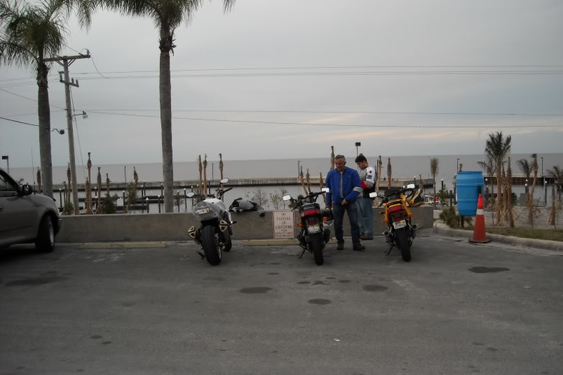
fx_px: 579
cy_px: 171
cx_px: 283
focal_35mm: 37
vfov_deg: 35.9
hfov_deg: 51.9
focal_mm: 5.7
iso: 64
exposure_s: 1/209
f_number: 2.8
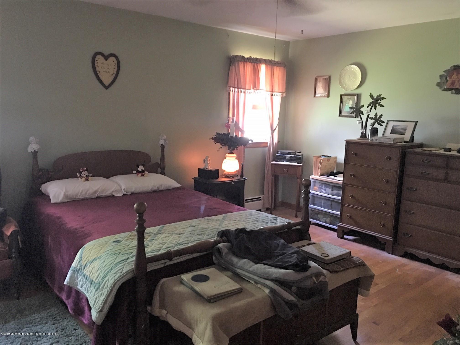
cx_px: 230
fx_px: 385
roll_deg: -1.4
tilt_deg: -8.9
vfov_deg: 48.2
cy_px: 172
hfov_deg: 61.7
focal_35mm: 29
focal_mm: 4.15
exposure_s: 1/4
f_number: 2.2
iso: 100
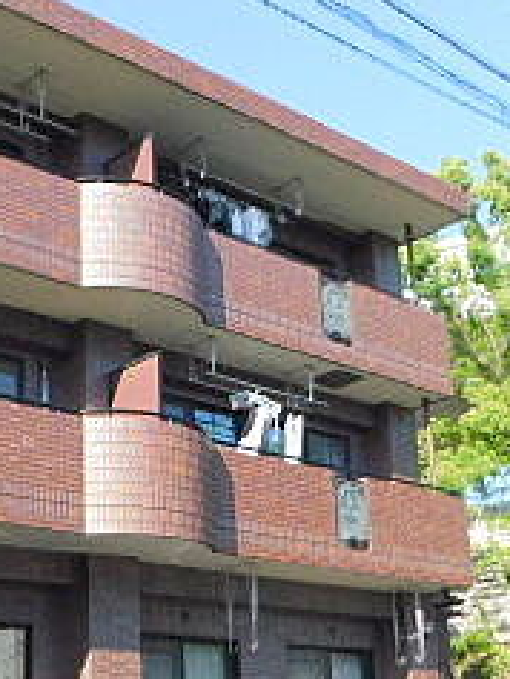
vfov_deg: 31.0
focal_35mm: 62
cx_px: 166
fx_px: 1217
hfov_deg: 23.6
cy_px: 430
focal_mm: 4
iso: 125
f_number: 3
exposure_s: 1/640
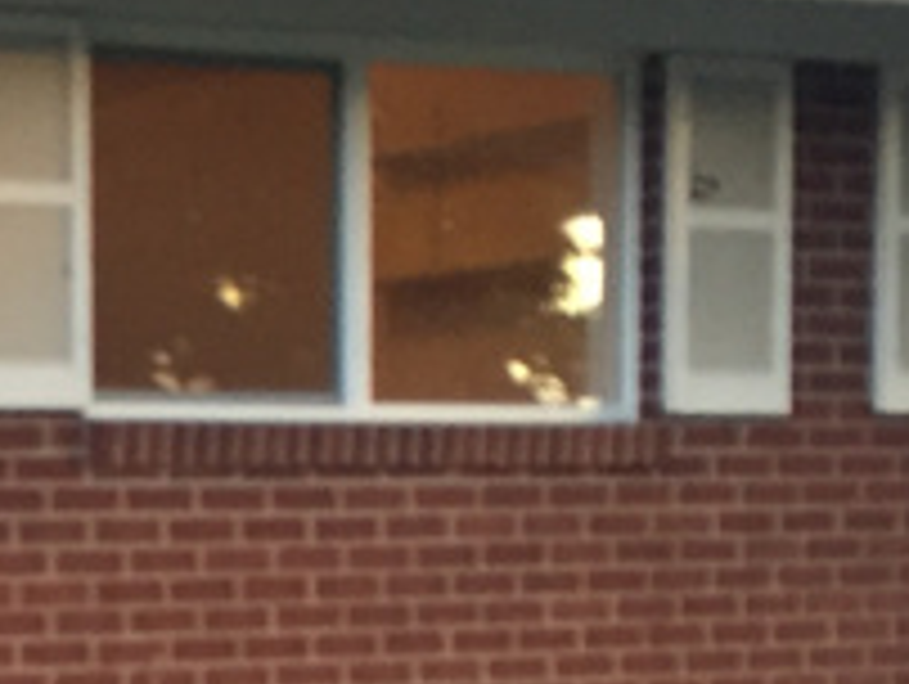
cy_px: 954
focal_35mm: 147
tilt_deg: -5.2
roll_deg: +0.5
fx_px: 3865
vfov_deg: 9.9
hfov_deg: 12.5
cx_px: -626
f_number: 2.2
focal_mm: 4.15
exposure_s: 1/30
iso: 50
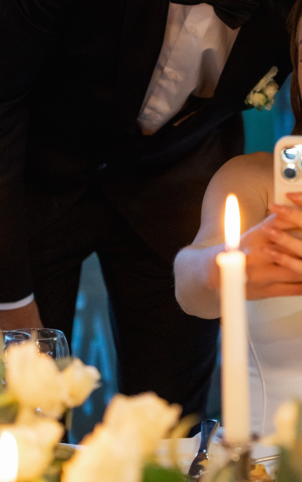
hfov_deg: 7.6
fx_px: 2265
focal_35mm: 172
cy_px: 58
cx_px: 359
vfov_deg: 12.1
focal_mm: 75
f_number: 2.8
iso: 3200
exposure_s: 1/160
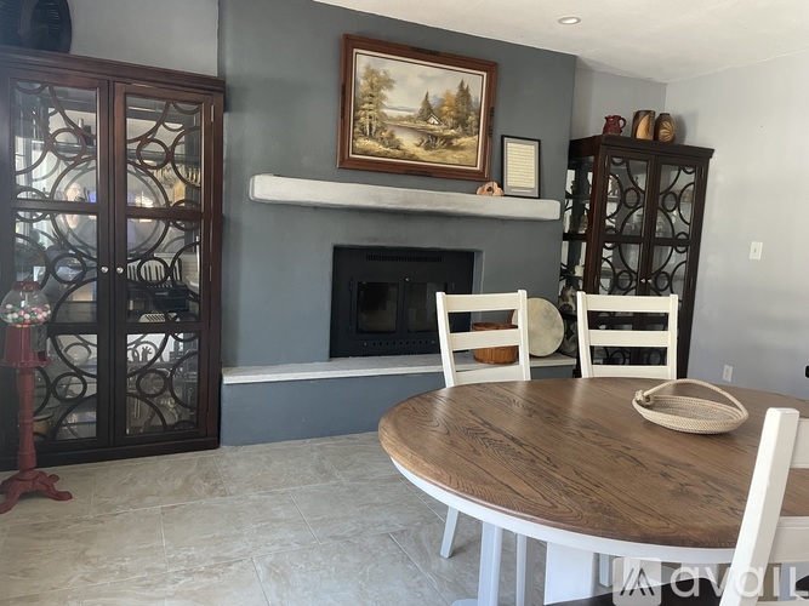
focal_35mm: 26
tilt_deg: -6.5
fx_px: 608
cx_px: 404
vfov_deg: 53.0
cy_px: 303
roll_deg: -2.4
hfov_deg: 67.3
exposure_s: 1/60
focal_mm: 4.2
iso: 320
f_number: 1.6
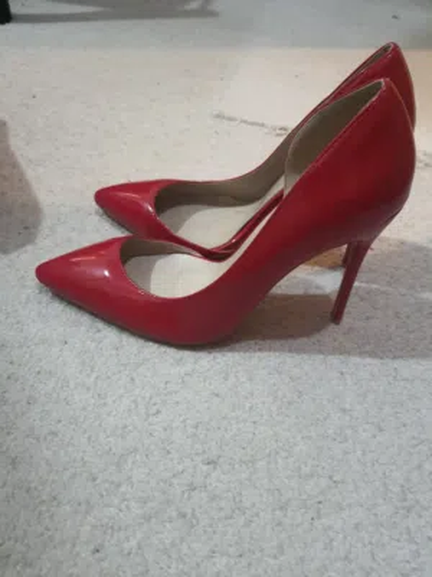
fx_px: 433
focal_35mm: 26
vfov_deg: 67.3
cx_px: 216
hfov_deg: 53.1
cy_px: 288
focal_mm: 4.32
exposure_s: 1/33
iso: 500
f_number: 1.7
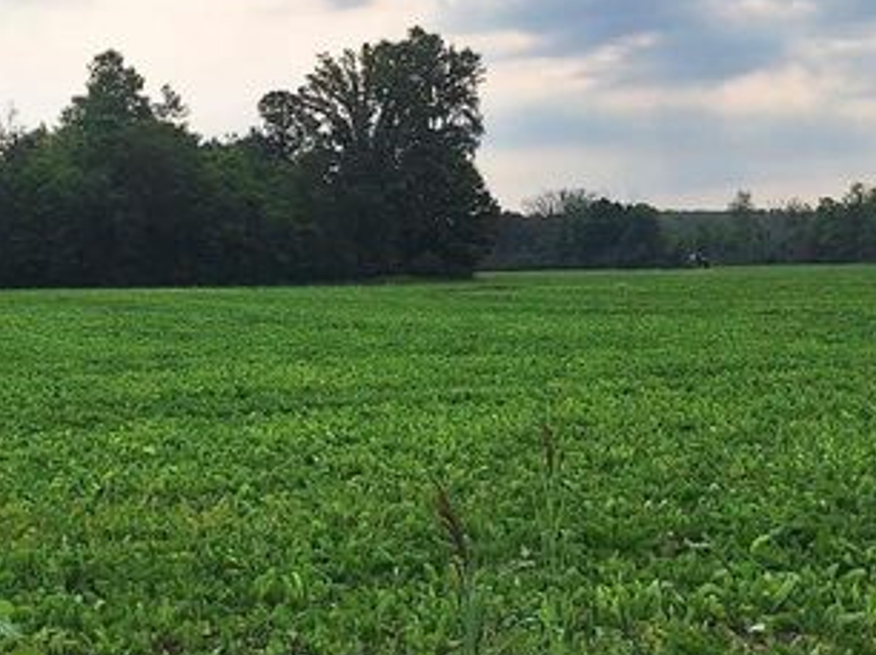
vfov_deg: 19.1
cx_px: 449
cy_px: 423
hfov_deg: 25.4
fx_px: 1947
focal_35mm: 77
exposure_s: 1/4673
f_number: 1.8
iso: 40
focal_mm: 5.54
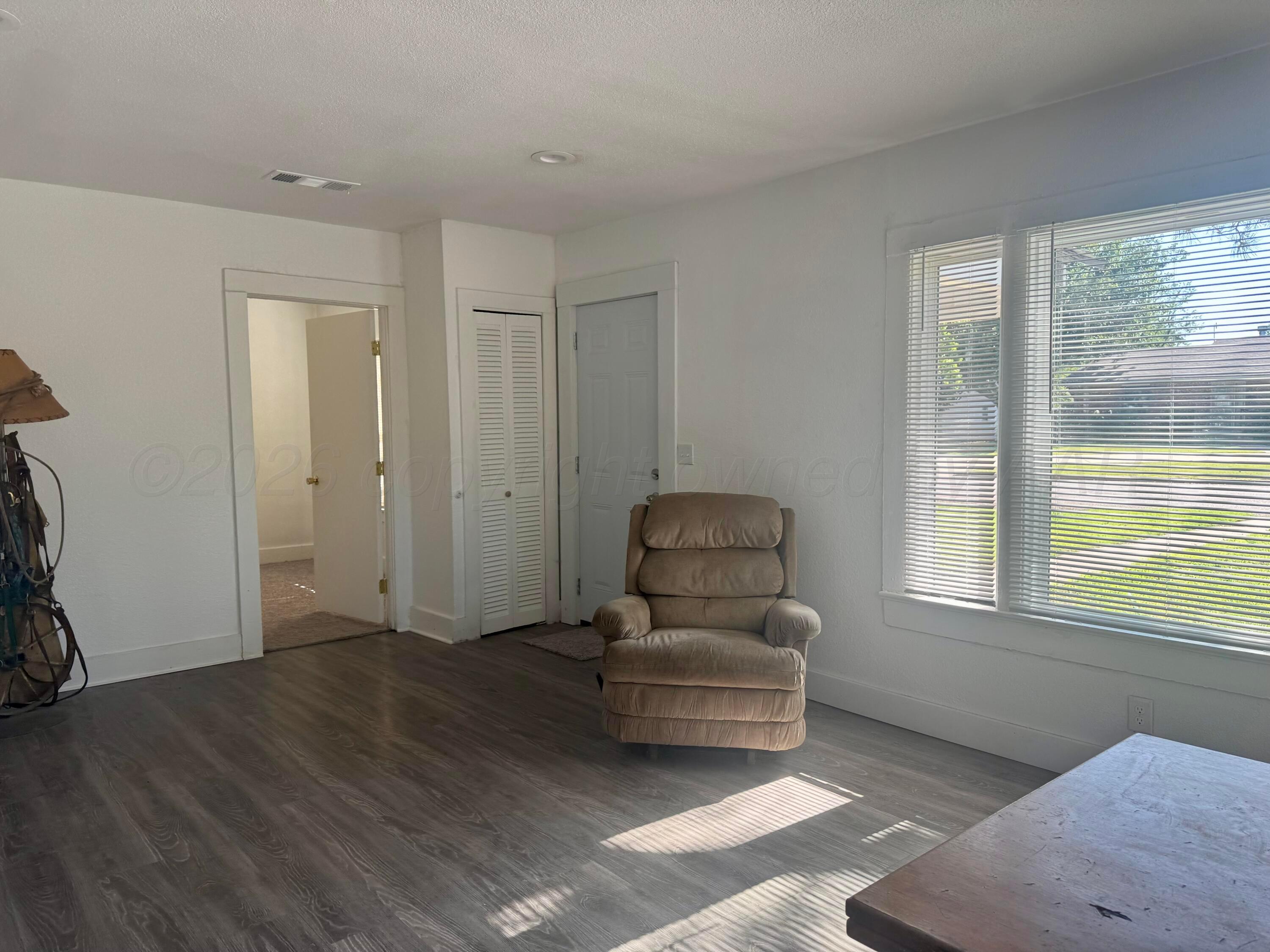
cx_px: 635
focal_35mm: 24
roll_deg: -0.4
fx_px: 881
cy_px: 476
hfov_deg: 71.6
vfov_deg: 56.8
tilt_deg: -3.3
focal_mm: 6.76
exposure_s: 1/171
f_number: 1.78
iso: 80
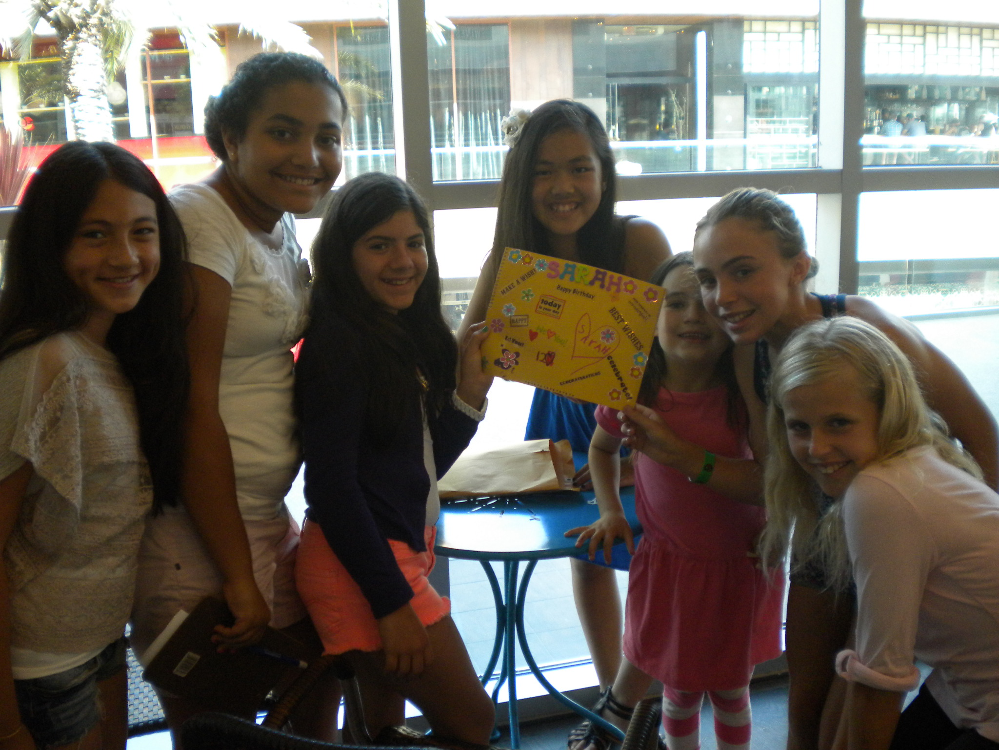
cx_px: 500
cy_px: 375
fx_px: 1010
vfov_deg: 40.7
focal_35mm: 35
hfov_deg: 52.6
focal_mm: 6.3
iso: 267
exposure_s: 1/67.8
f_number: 3.1
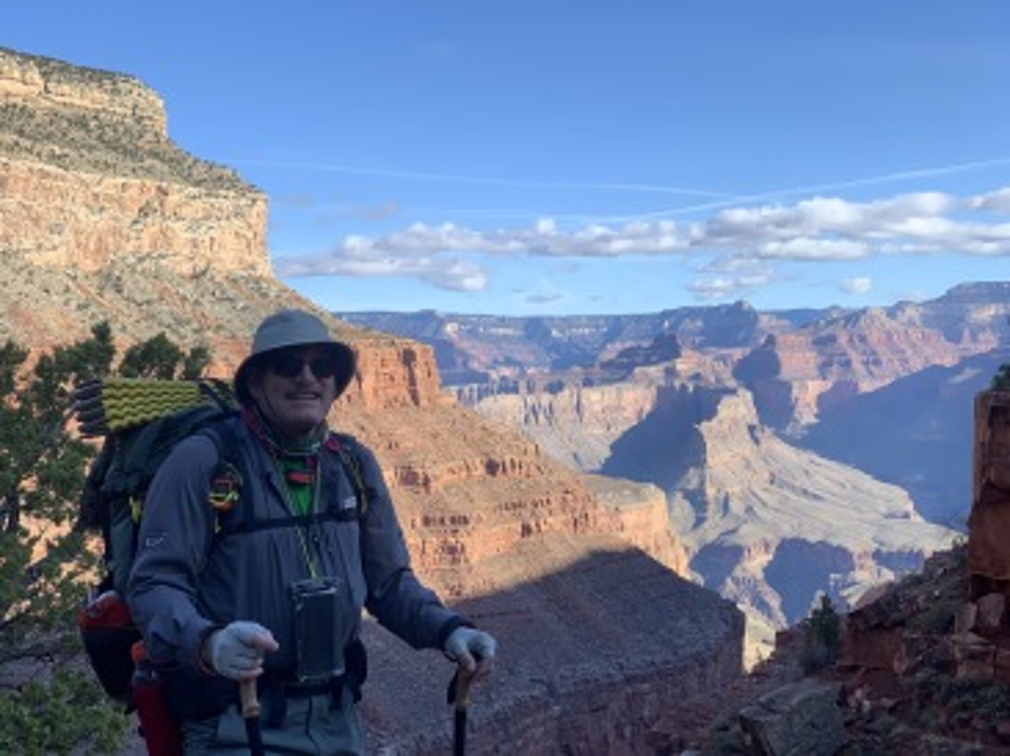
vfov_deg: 28.0
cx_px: 505
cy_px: 378
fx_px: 1516
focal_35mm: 52
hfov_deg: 36.8
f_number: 2.4
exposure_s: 1/180
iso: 16
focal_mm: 6
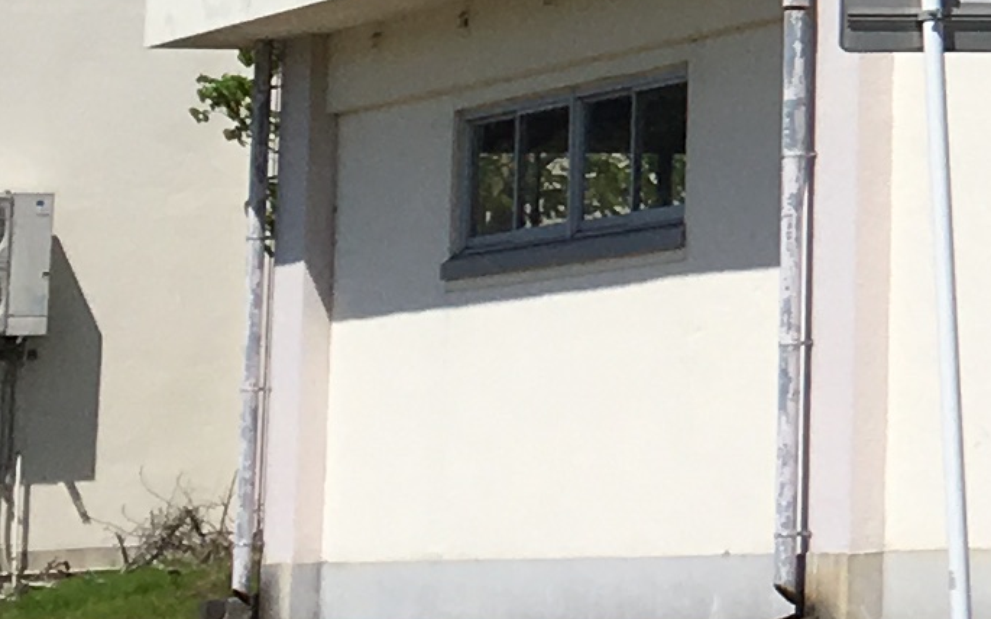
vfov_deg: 7.0
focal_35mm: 181
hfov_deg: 10.6
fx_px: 4888
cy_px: -513
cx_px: 2028
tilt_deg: +10.1
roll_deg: +1.2
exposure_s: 1/3205
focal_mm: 4.15
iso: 25
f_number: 2.2
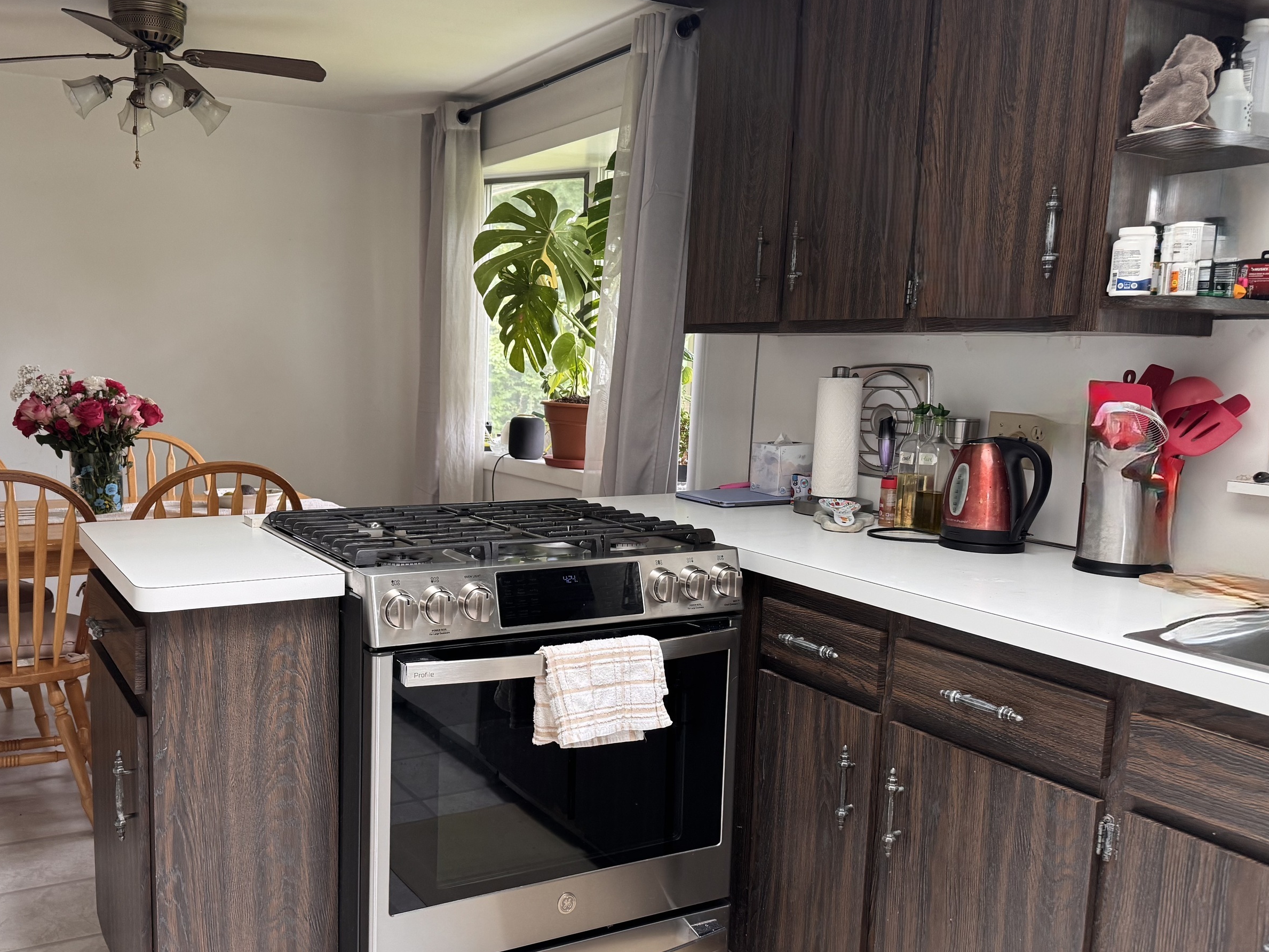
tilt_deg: -8.5
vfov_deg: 45.4
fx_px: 1137
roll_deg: -0.9
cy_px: 513
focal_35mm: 31
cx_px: 514
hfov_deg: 57.9
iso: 200
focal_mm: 6.76
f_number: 1.78
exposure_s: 1/72
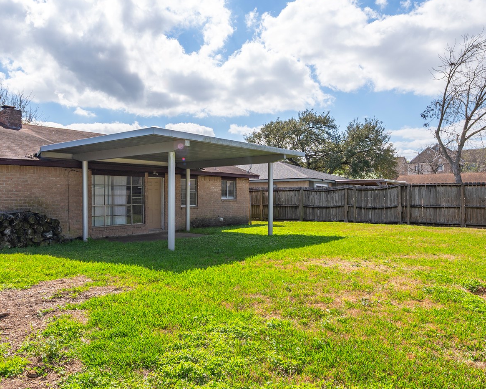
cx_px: 191
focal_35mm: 28
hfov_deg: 61.6
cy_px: 205
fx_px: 403
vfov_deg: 51.5
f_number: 11
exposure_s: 1/160
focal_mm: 16
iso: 100
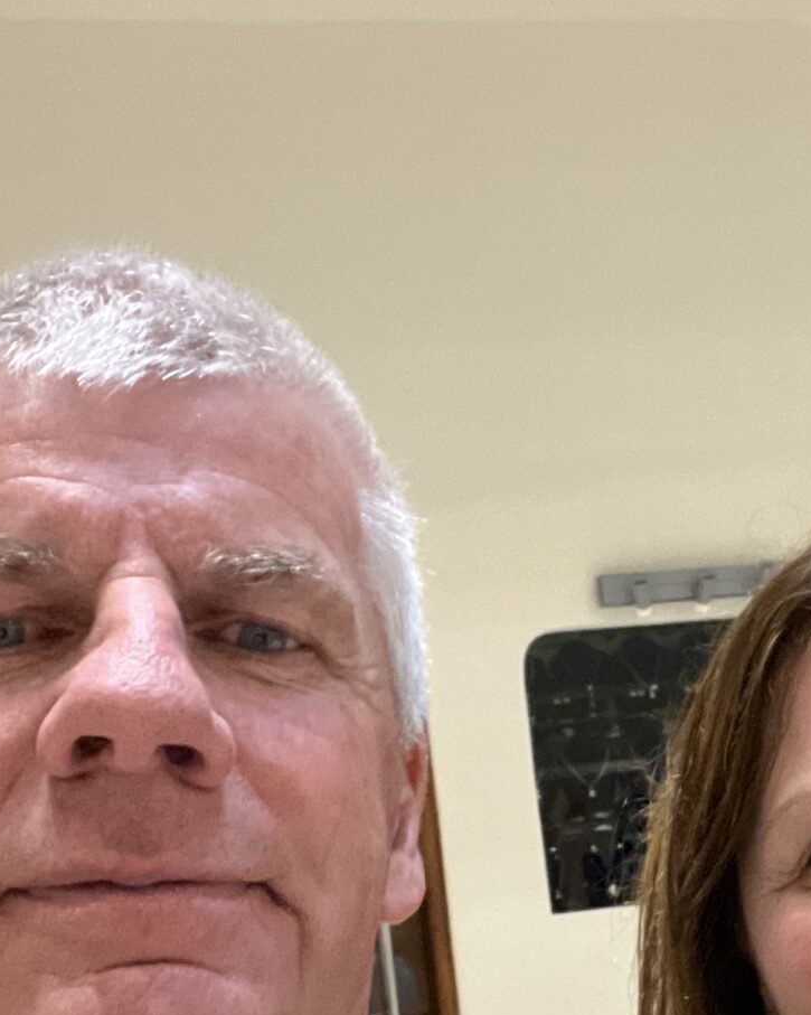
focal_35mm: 62
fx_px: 1861
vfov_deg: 29.9
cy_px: 789
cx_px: 555
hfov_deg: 24.4
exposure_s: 1/15
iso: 640
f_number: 2.2
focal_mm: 2.71
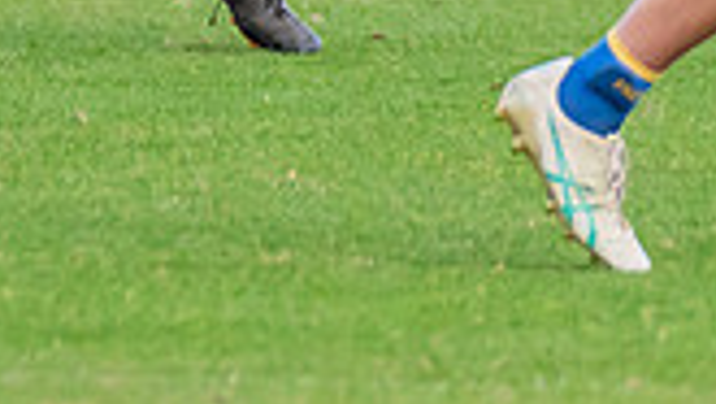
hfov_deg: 1.0
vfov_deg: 0.5
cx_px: 266
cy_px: -448
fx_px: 42225
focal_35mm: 2223
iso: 800
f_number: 4.5
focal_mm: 290
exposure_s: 1/1250
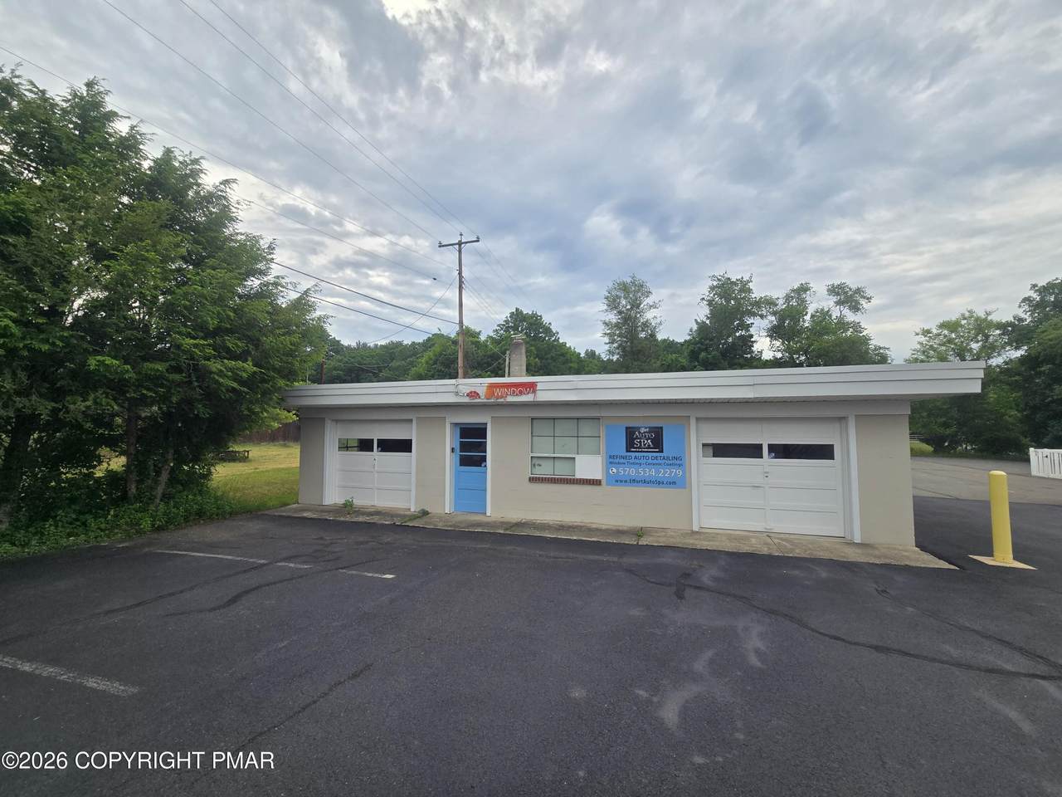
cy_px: 398
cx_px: 531
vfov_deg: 89.9
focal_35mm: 13
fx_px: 399
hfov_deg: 106.2
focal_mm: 2.2
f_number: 2.2
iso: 50
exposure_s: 1/1339
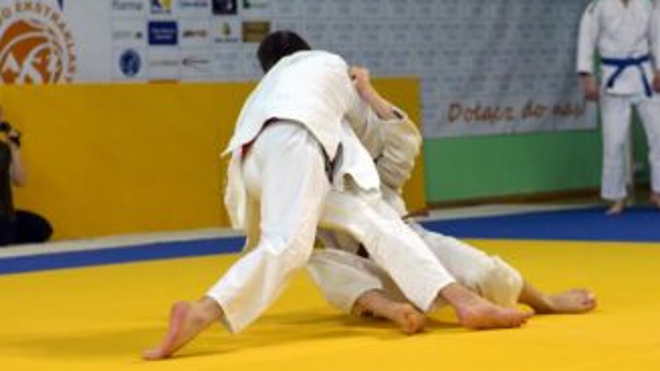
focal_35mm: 96
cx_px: 327
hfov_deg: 22.2
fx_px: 1680
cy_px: 180
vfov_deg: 12.6
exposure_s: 1/800
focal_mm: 50
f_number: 2.5
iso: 800
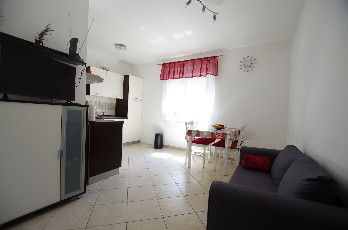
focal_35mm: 15
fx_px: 145
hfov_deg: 100.5
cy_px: 115
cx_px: 174
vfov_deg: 77.1
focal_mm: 10
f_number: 3.5
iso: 100
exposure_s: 1/25
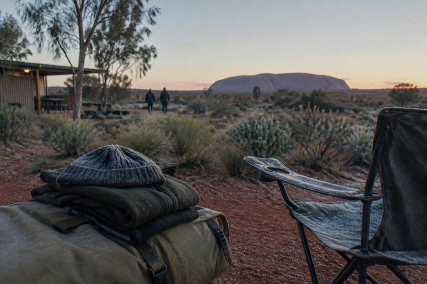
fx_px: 415
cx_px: 214
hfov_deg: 54.5
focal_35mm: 35
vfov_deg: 37.8
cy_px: 142
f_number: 8
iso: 4000
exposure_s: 1/25
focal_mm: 35
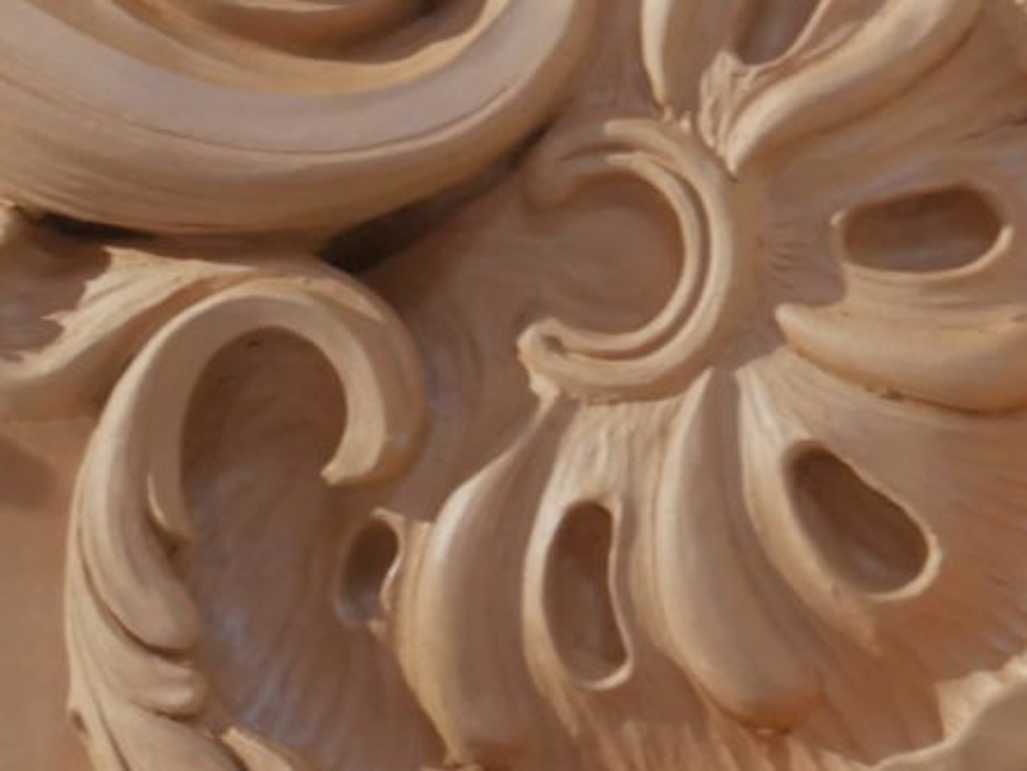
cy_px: 216
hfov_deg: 9.2
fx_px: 6351
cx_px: 508
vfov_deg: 6.9
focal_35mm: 214
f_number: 9
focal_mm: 34
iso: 1600
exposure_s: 1/10
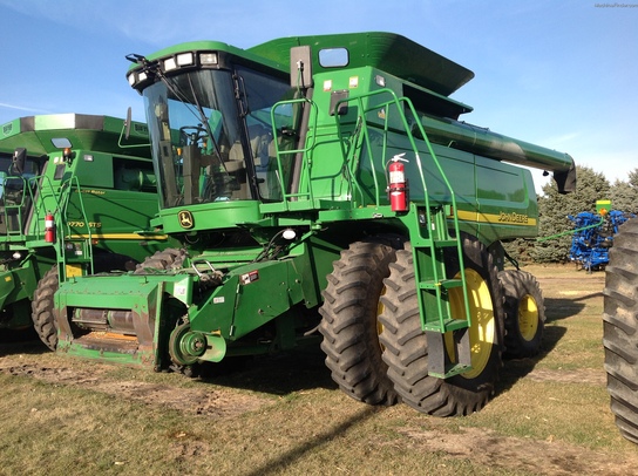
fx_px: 644
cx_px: 319
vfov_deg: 40.6
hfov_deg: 52.7
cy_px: 238
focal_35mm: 35
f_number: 2.4
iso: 50
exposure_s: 1/889
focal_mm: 4.28
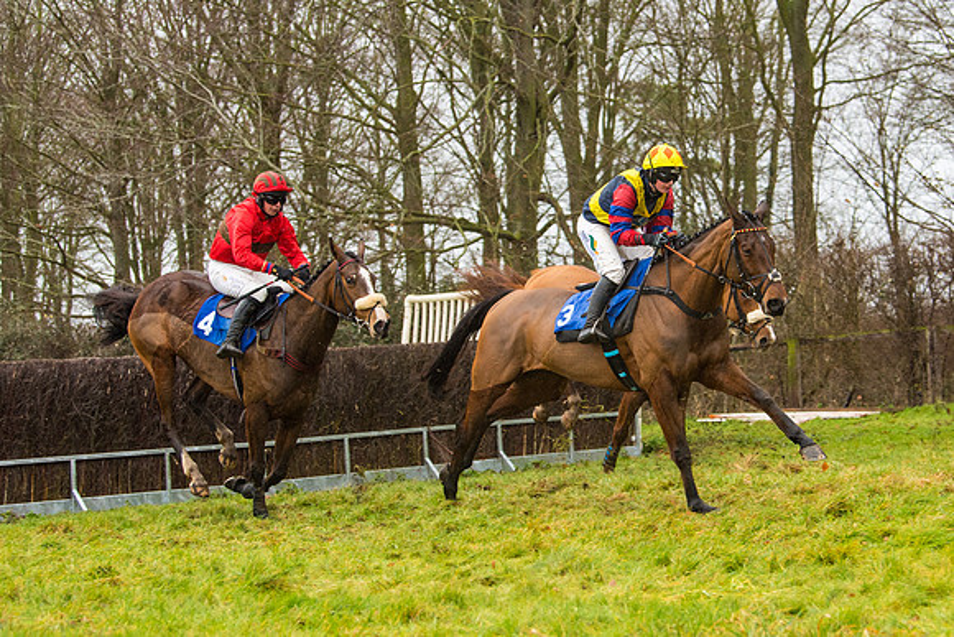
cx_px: 614
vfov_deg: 15.1
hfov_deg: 22.4
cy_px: 303
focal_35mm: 91
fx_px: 2399
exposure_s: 1/1000
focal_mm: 70
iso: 1000
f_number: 4
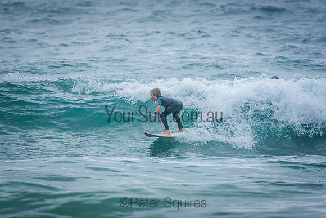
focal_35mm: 600
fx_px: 5434
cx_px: 163
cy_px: 109
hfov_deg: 3.4
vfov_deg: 2.3
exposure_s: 1/2000
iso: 400
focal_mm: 400
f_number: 5.6
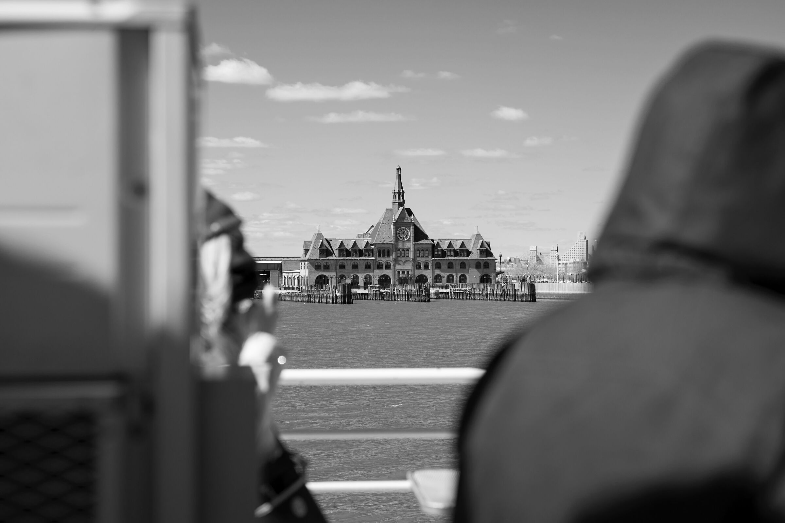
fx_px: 1090
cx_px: 392
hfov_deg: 39.6
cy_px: 262
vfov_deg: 27.0
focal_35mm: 50
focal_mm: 50
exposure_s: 1/1000
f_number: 2
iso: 100
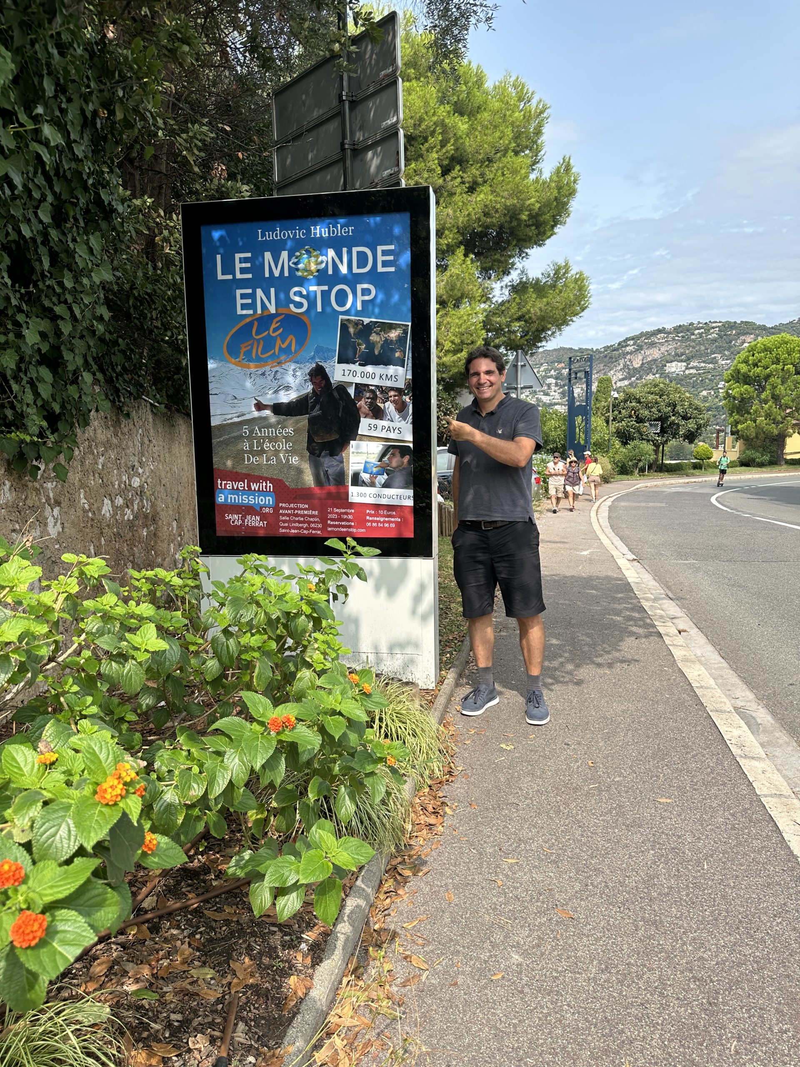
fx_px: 740
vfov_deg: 71.6
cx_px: 400
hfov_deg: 56.8
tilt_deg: -5.8
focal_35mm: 24
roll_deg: +2.4
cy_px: 534
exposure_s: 1/2028
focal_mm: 6.86
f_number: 1.78
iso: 80
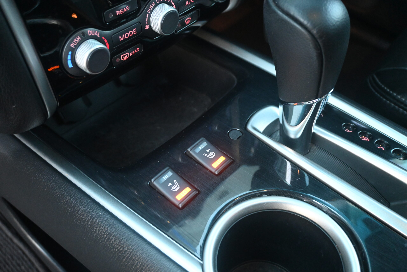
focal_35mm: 34
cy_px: 136
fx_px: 390
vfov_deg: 38.4
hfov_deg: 55.1
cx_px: 204
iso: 3600
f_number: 4.2
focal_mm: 23
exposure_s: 1/40
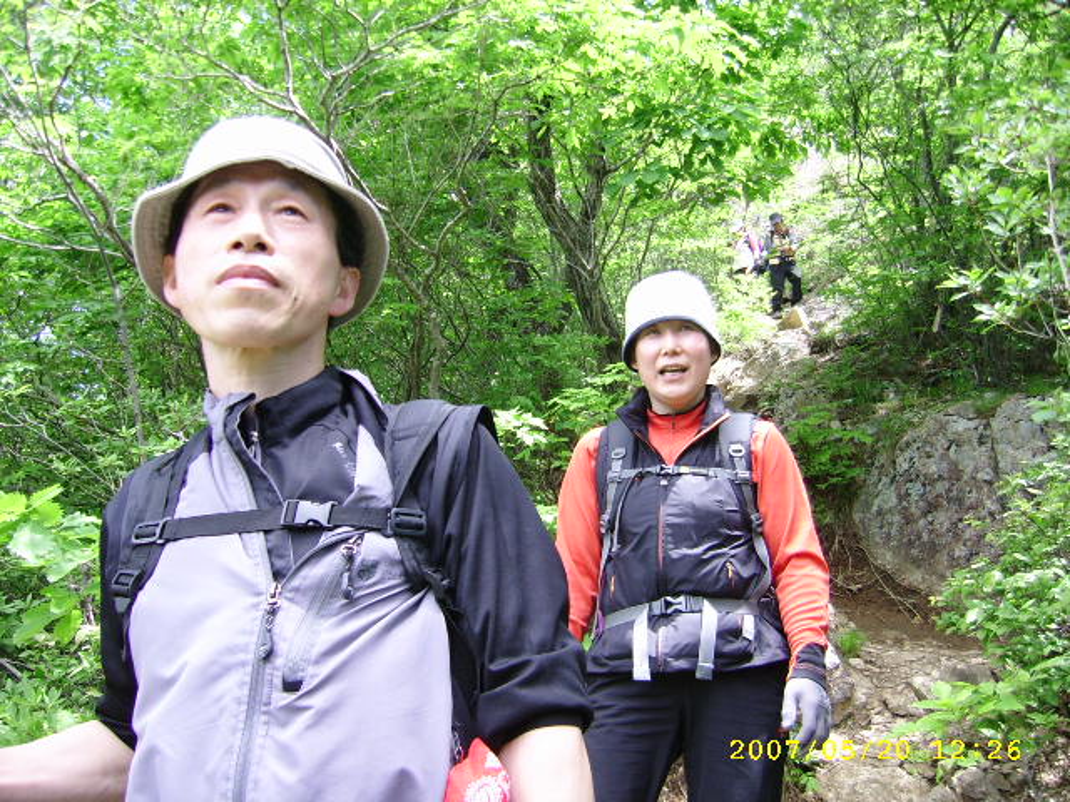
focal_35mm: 35
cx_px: 535
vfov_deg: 40.7
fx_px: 1082
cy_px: 401
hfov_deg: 52.6
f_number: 2.8
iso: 100
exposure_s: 1/136
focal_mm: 5.95
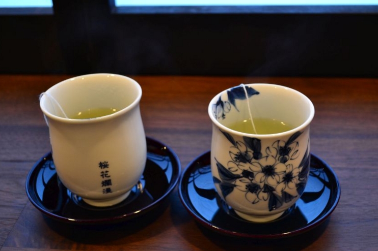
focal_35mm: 55
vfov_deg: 24.6
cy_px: 131
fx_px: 577
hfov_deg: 36.3
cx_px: 198
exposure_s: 1/15
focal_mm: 34
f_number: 5
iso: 800
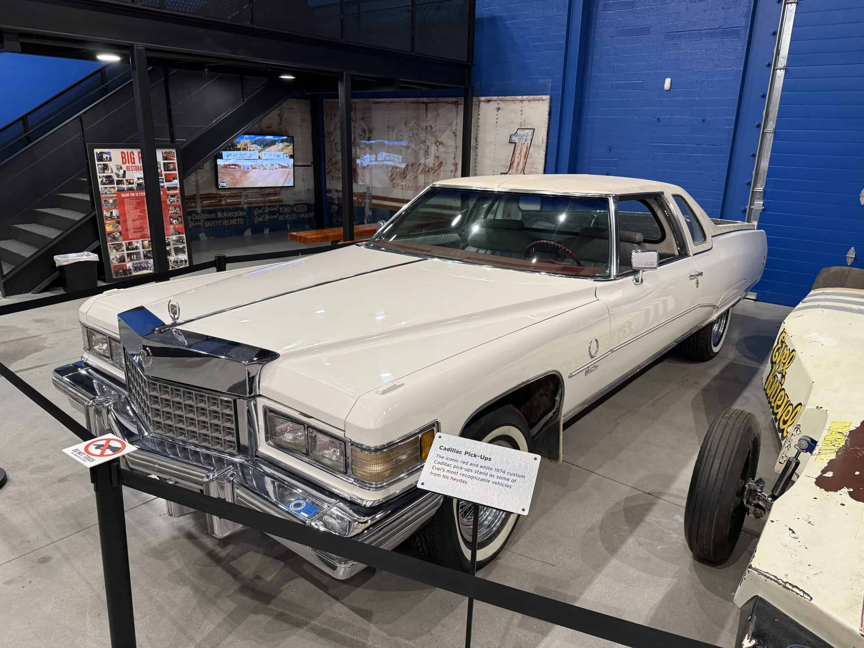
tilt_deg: -17.1
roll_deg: -2.2
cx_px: 432
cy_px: 324
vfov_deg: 56.8
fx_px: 599
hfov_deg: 71.6
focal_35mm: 24
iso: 250
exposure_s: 1/60
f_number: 1.78
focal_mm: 6.76
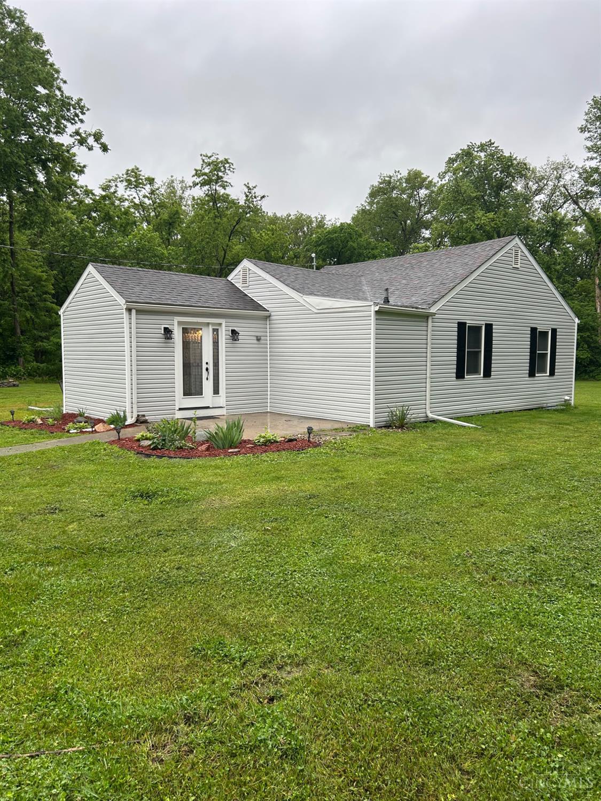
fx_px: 602
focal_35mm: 26
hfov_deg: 53.1
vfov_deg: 67.3
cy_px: 400
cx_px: 300
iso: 50
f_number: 1.5
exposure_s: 1/333
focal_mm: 5.7
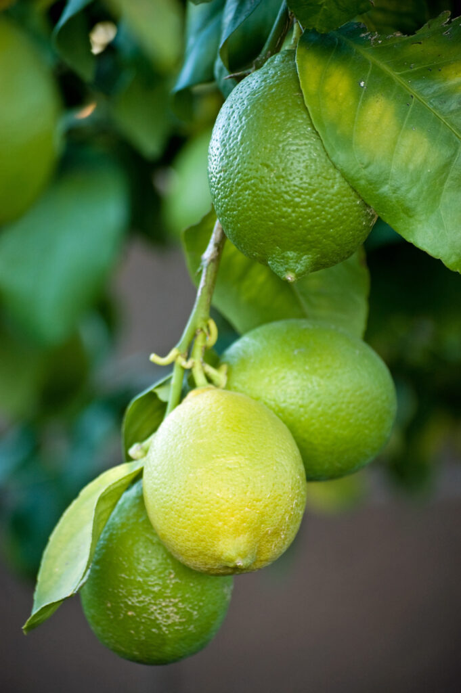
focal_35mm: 135
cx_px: 230
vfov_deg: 15.2
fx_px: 2597
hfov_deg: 10.1
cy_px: 346
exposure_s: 1/25
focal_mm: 90
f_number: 4.5
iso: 200
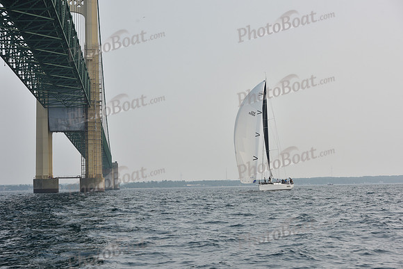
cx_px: 202
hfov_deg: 28.8
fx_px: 784
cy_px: 134
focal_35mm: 70
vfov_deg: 19.5
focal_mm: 70
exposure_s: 1/1250
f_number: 8
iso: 250
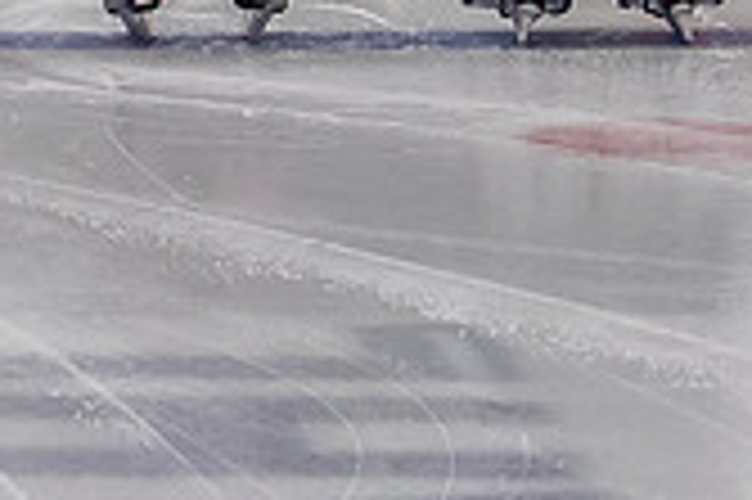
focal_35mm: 226
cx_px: 57
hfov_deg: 9.1
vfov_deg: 5.9
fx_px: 4716
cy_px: -505
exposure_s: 1/250
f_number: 4
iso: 1250
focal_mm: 28
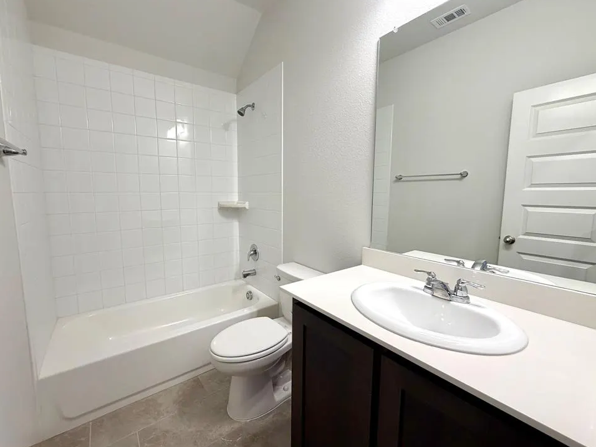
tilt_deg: -7.2
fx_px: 258
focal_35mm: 15
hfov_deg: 98.1
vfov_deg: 81.7
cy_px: 221
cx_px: 287
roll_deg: +0.2
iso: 160
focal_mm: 2.22
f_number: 2.2
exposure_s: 1/120
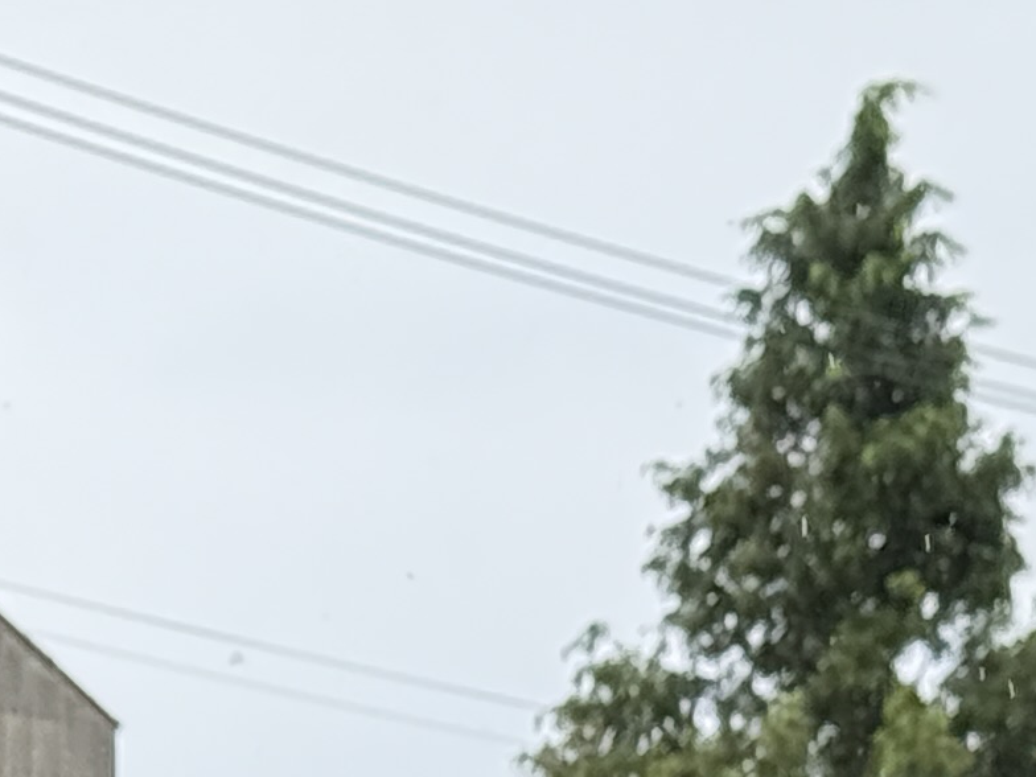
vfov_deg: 5.8
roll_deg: -0.3
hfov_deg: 7.8
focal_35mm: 247
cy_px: 1654
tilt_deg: +1.9
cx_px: -671
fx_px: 7392
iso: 100
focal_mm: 6.76
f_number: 1.78
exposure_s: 1/975
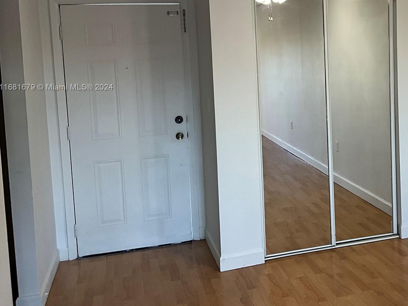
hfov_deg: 42.8
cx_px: 295
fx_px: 507
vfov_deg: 33.1
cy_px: 88
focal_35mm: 43
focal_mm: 3
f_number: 1.8
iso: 40
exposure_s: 1/60
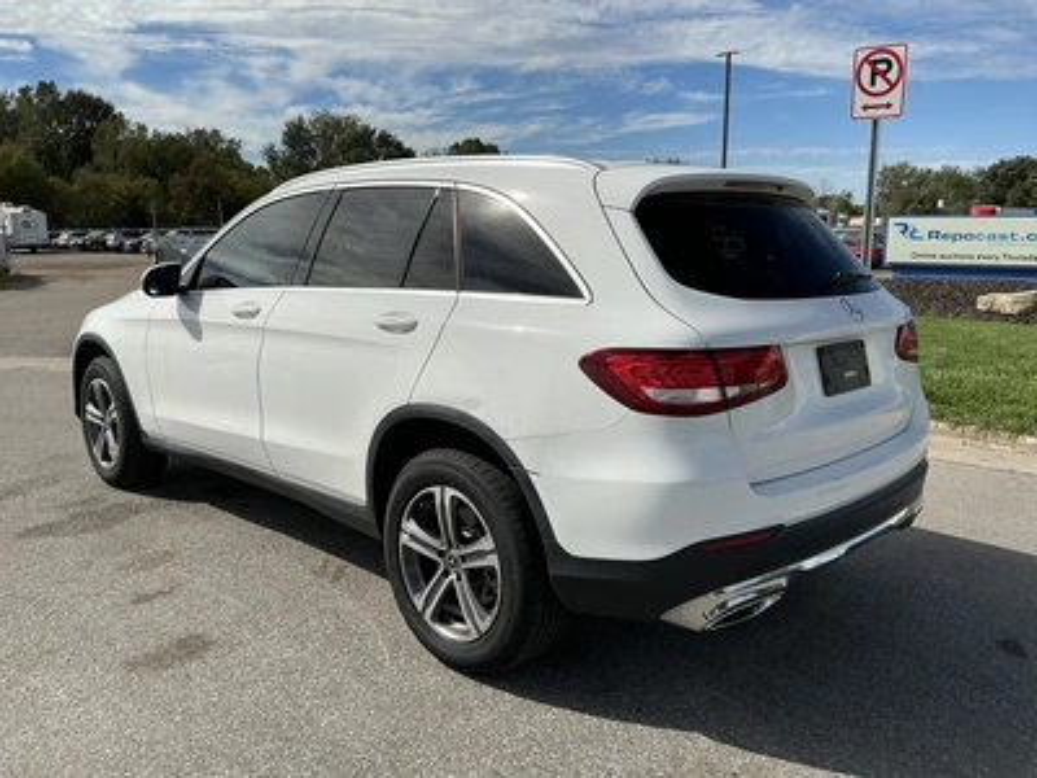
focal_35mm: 28
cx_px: 518
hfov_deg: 63.4
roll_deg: +0.6
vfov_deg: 49.7
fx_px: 839
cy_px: 389
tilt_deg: -7.2
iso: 25
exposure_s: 1/4065
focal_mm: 3
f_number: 1.8
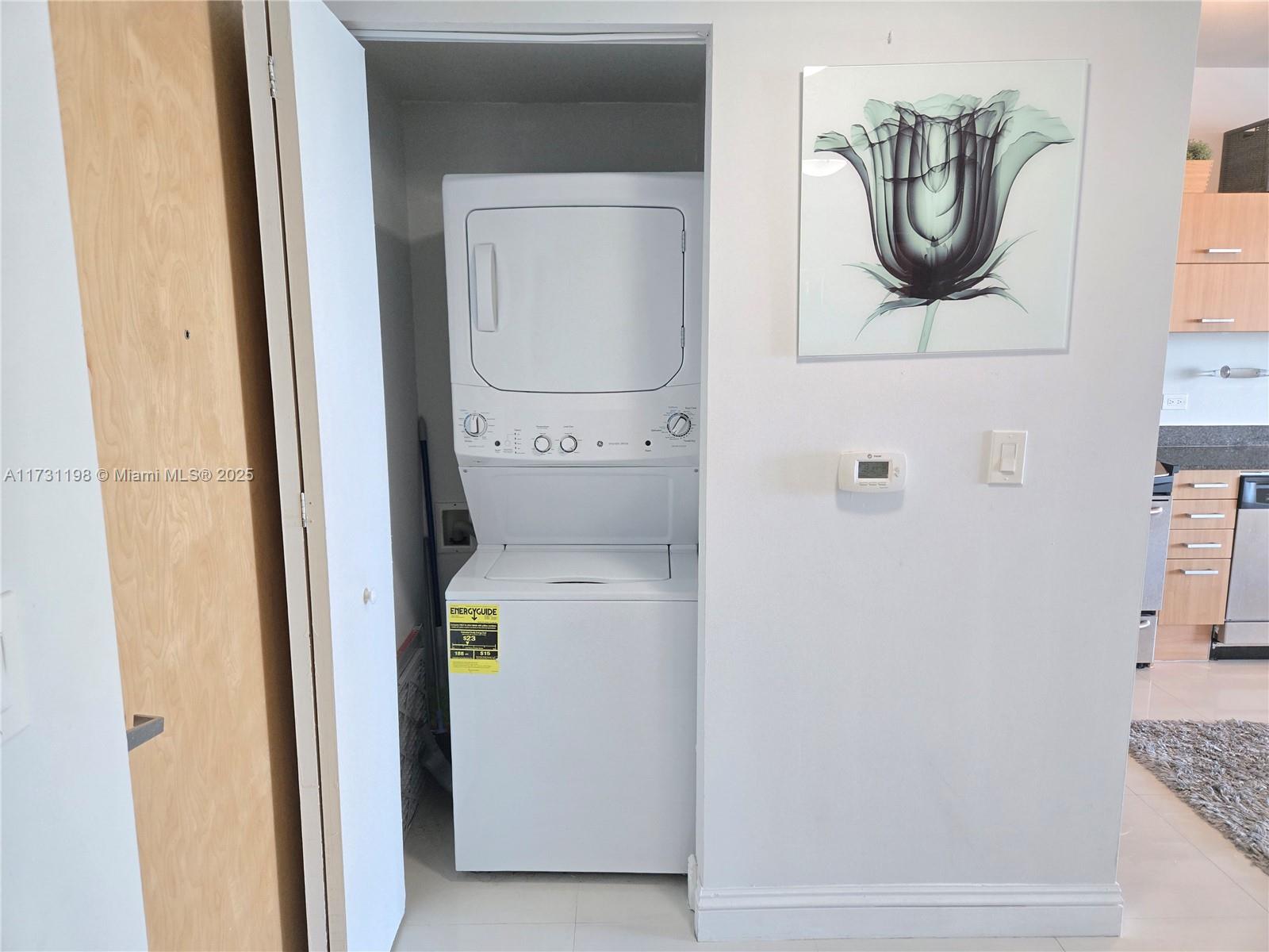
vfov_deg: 58.9
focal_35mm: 23
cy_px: 476
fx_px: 843
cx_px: 634
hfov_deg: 73.9
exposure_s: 1/120
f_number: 1.8
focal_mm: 5.4
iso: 640
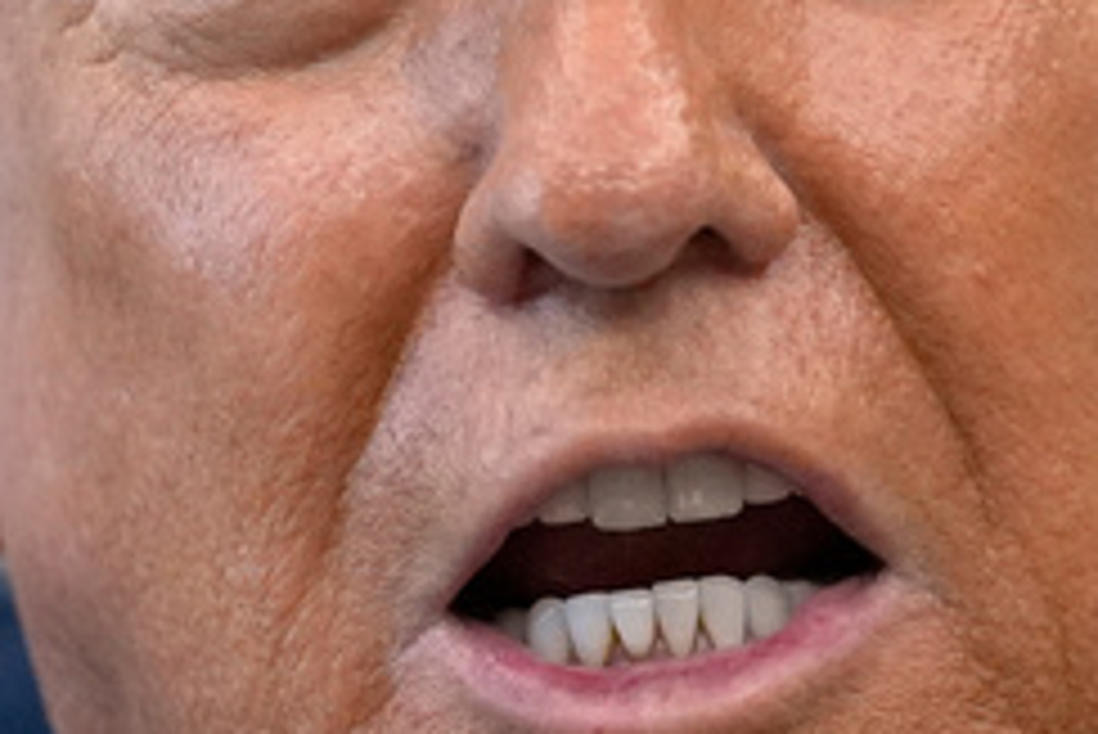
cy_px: 230
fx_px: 19439
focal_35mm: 637
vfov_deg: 2.2
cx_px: 711
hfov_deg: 3.2
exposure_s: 1/320
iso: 4000
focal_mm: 152
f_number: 2.8
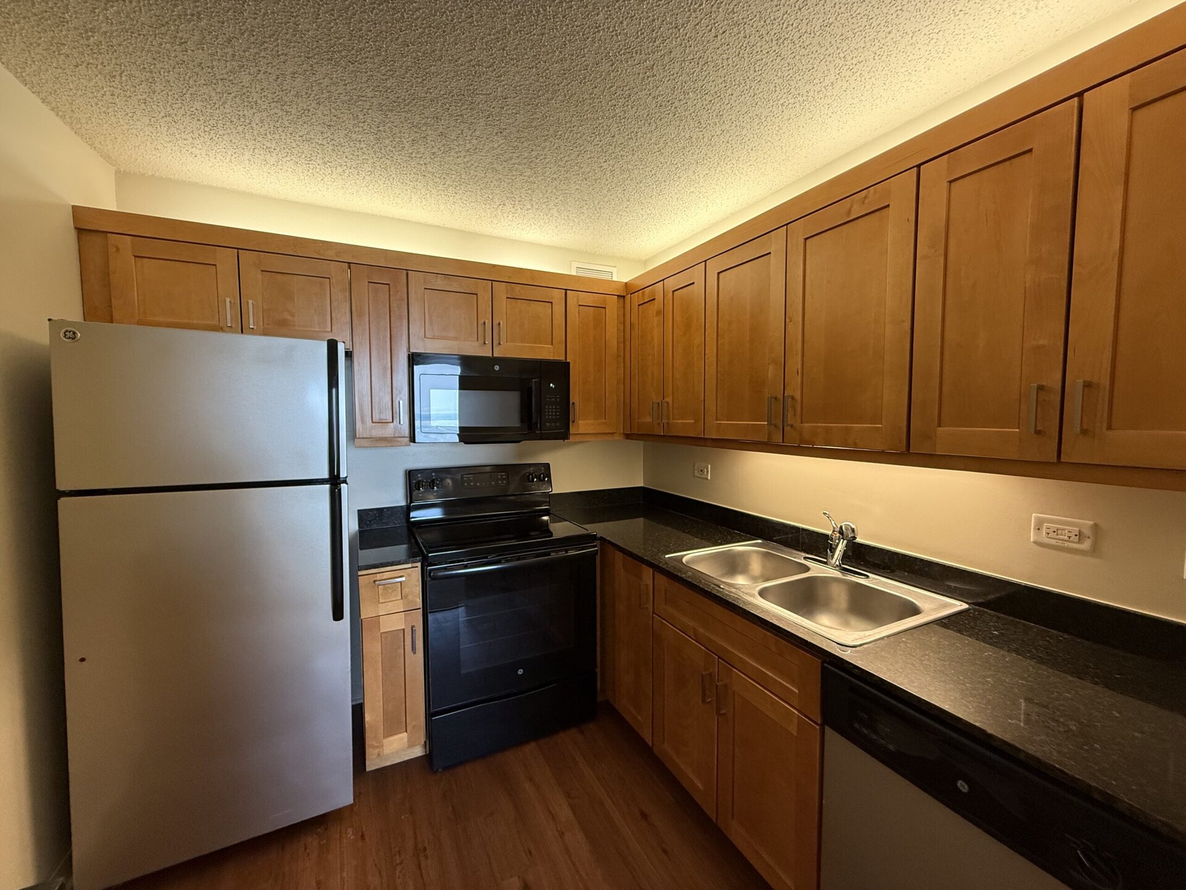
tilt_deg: -3.9
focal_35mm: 14
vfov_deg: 85.7
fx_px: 480
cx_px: 593
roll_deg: +0.4
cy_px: 445
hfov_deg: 102.1
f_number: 2.2
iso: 320
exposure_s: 1/120
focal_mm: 2.22
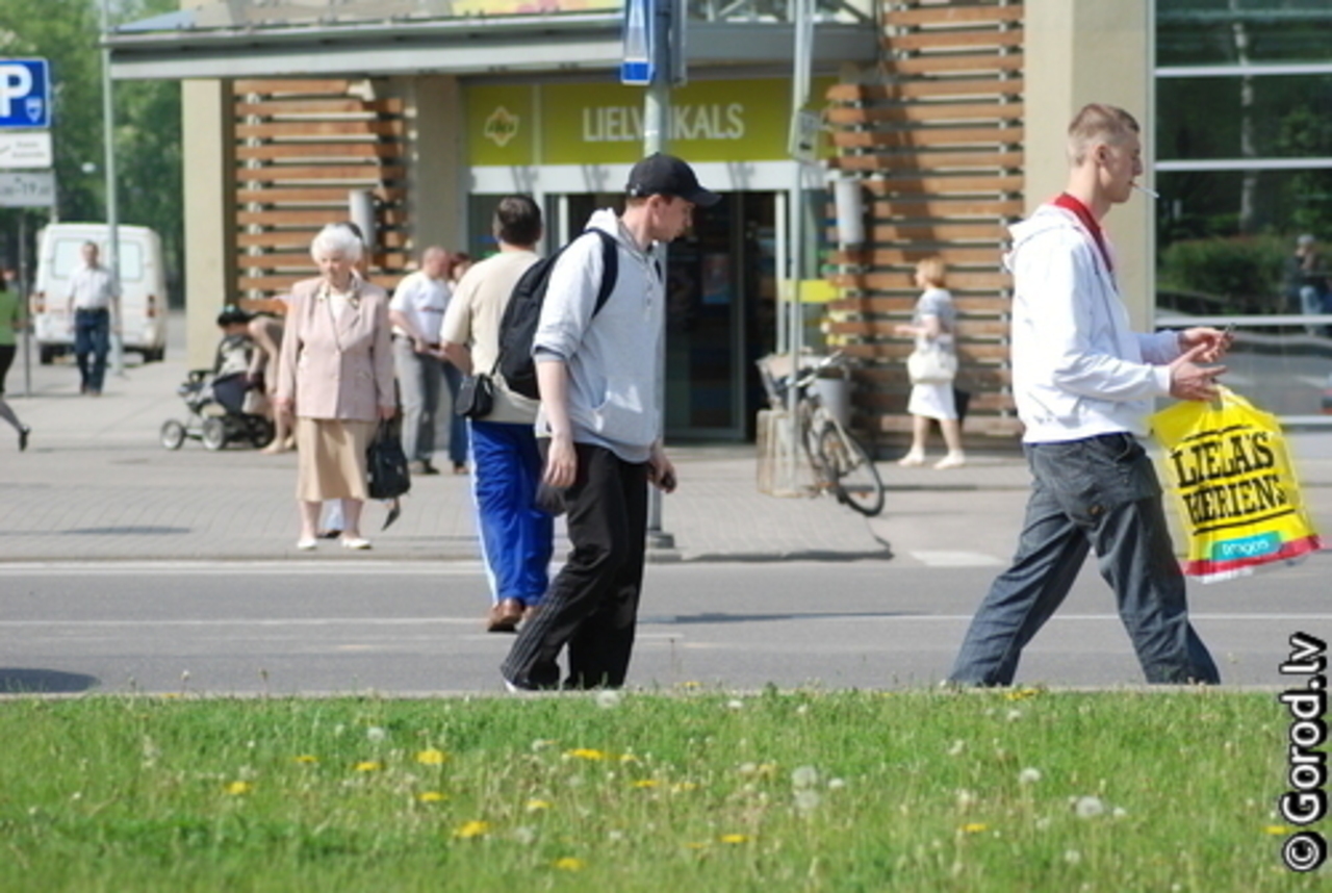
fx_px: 6782
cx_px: 666
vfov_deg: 7.5
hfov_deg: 11.2
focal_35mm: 183
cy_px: 446
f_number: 5.6
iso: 320
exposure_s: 1/1500
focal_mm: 122
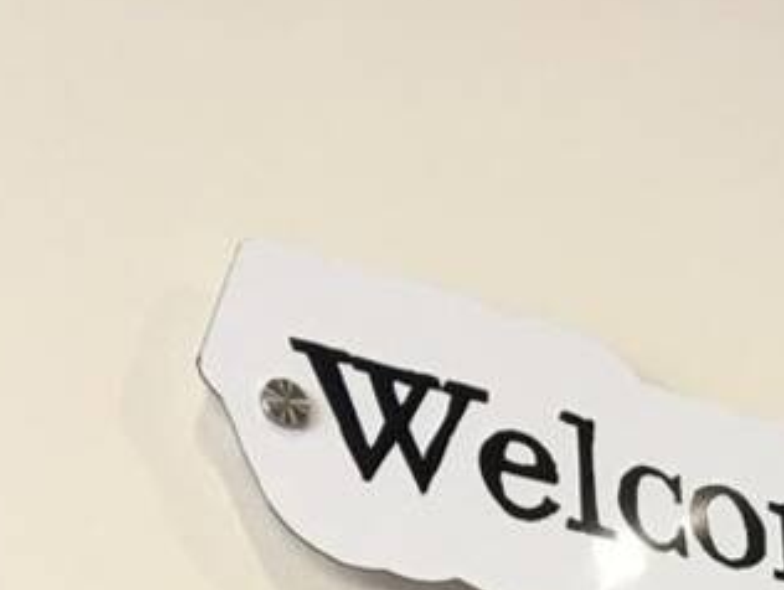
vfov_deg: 12.3
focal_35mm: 110
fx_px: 2495
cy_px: 1097
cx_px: 1017
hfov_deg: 16.8
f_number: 2.2
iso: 40
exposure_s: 1/30
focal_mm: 4.15
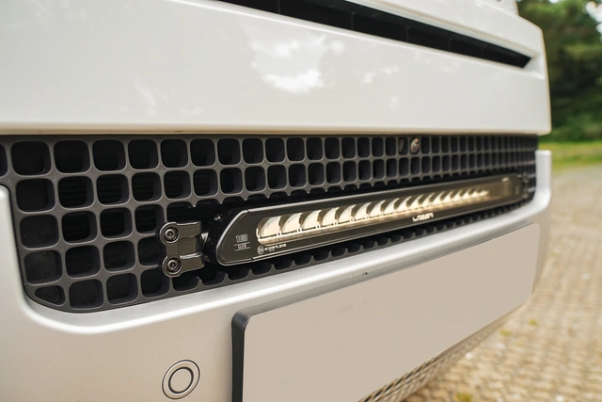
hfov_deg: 65.5
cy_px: 201
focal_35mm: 28
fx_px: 468
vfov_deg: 46.4
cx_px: 301
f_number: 6.3
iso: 100
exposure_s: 1/80
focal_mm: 28
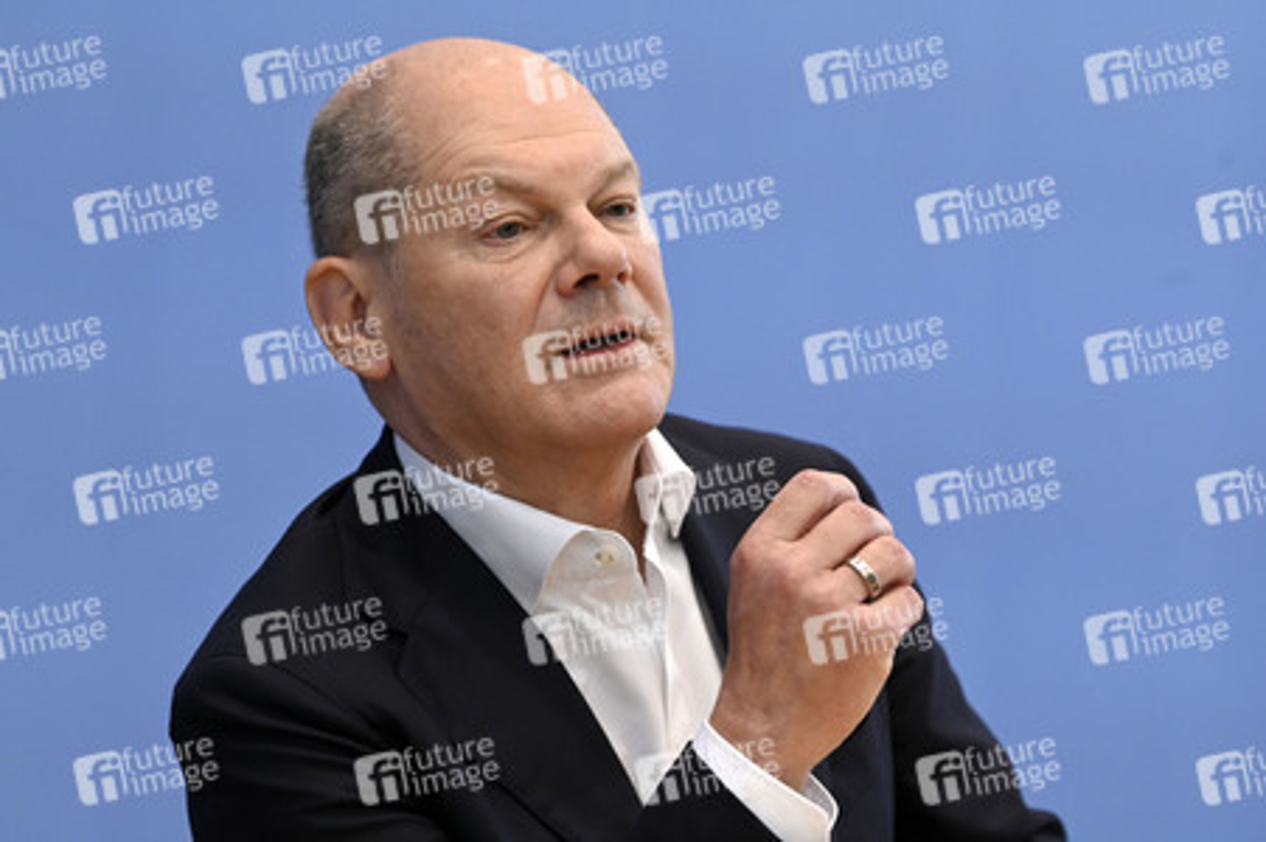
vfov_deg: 7.4
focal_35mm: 185
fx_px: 6501
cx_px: 633
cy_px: 421
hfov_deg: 11.1
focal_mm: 185
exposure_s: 1/1000
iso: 4000
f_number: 5.6
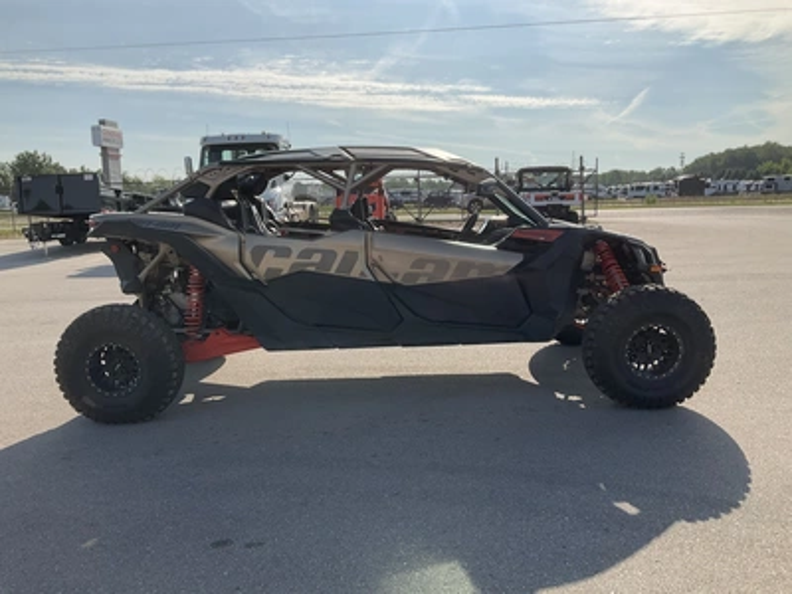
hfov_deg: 61.7
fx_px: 664
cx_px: 396
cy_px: 297
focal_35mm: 29
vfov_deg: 48.2
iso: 25
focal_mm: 3
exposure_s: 1/2538
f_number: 1.8
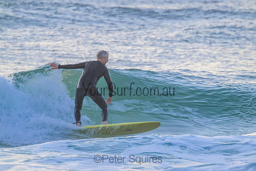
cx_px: 128
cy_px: 86
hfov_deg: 2.6
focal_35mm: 800
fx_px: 5690
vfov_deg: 1.7
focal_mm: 800
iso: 2500
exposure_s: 1/1600
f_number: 11
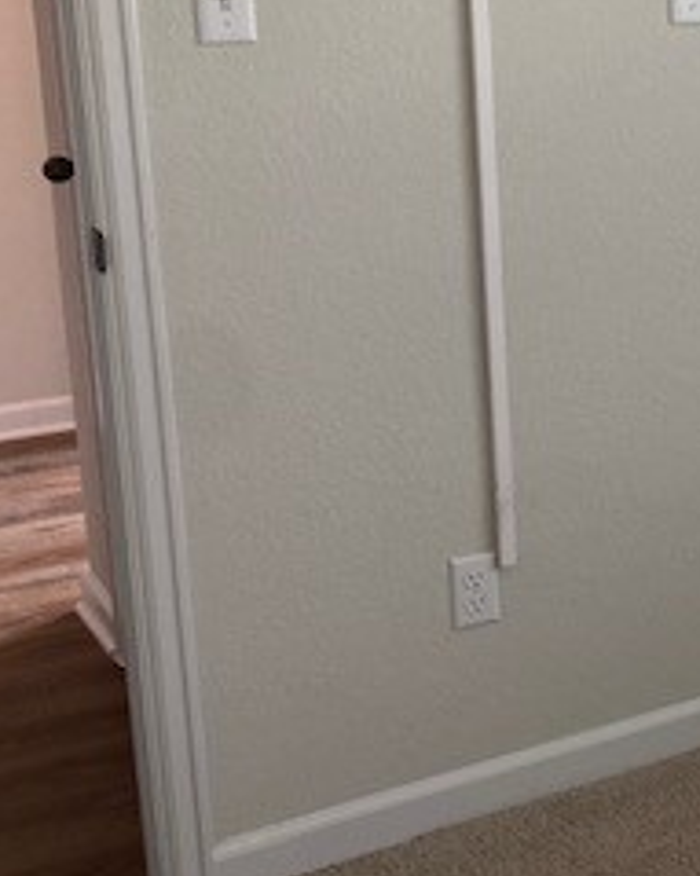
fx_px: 1762
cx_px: 1136
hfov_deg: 18.9
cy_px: 246
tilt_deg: -11.0
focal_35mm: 68
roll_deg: -0.6
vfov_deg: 27.6
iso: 50
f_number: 1.8
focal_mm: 4.25
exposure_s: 1/120
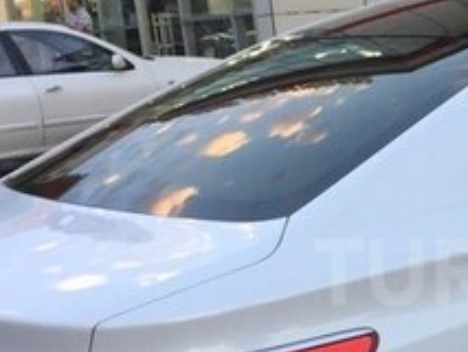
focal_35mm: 90
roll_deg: +3.3
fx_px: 1217
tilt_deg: -6.8
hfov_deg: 20.5
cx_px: 538
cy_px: 272
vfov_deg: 16.3
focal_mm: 4.15
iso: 32
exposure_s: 1/33
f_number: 2.2
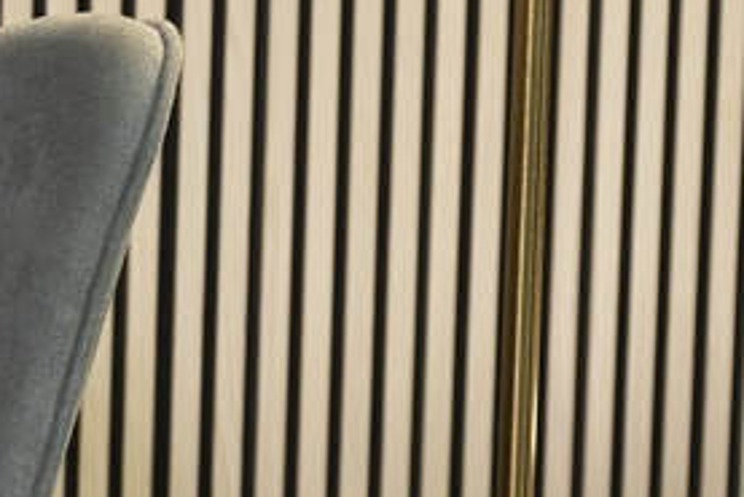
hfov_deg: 10.2
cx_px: -932
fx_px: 3722
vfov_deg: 7.6
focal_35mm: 180
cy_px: 171
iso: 2000
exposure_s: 1/250
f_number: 4.5
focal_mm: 39
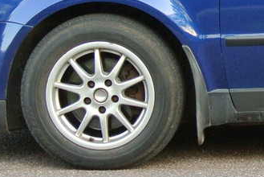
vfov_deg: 6.4
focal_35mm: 214
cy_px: 98
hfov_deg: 9.3
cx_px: 420
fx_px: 1571
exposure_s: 1/60
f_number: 4.2
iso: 320
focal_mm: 16.3
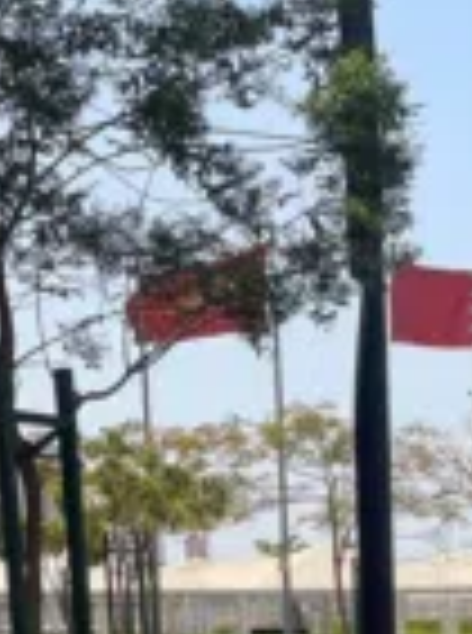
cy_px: 854
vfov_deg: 10.6
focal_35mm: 182
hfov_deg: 8.0
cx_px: 566
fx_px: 3324
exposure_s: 1/1672
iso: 32
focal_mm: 7.5
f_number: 2.2
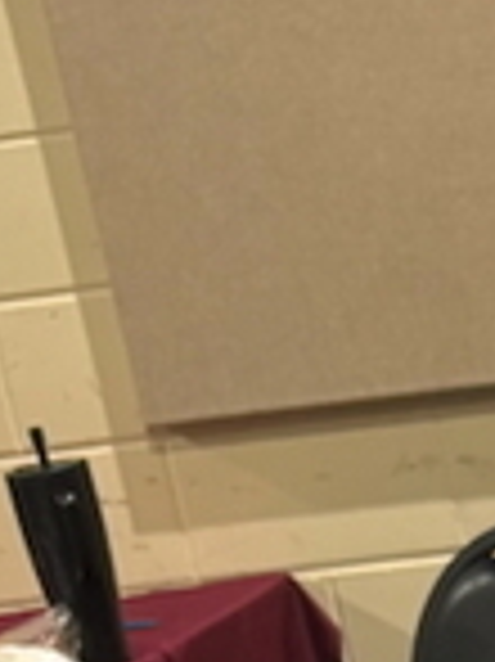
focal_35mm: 181
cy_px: 1441
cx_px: 1269
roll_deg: +7.3
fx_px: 3456
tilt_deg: -22.9
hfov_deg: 7.5
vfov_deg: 9.9
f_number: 1.6
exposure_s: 1/60
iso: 100
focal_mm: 5.96
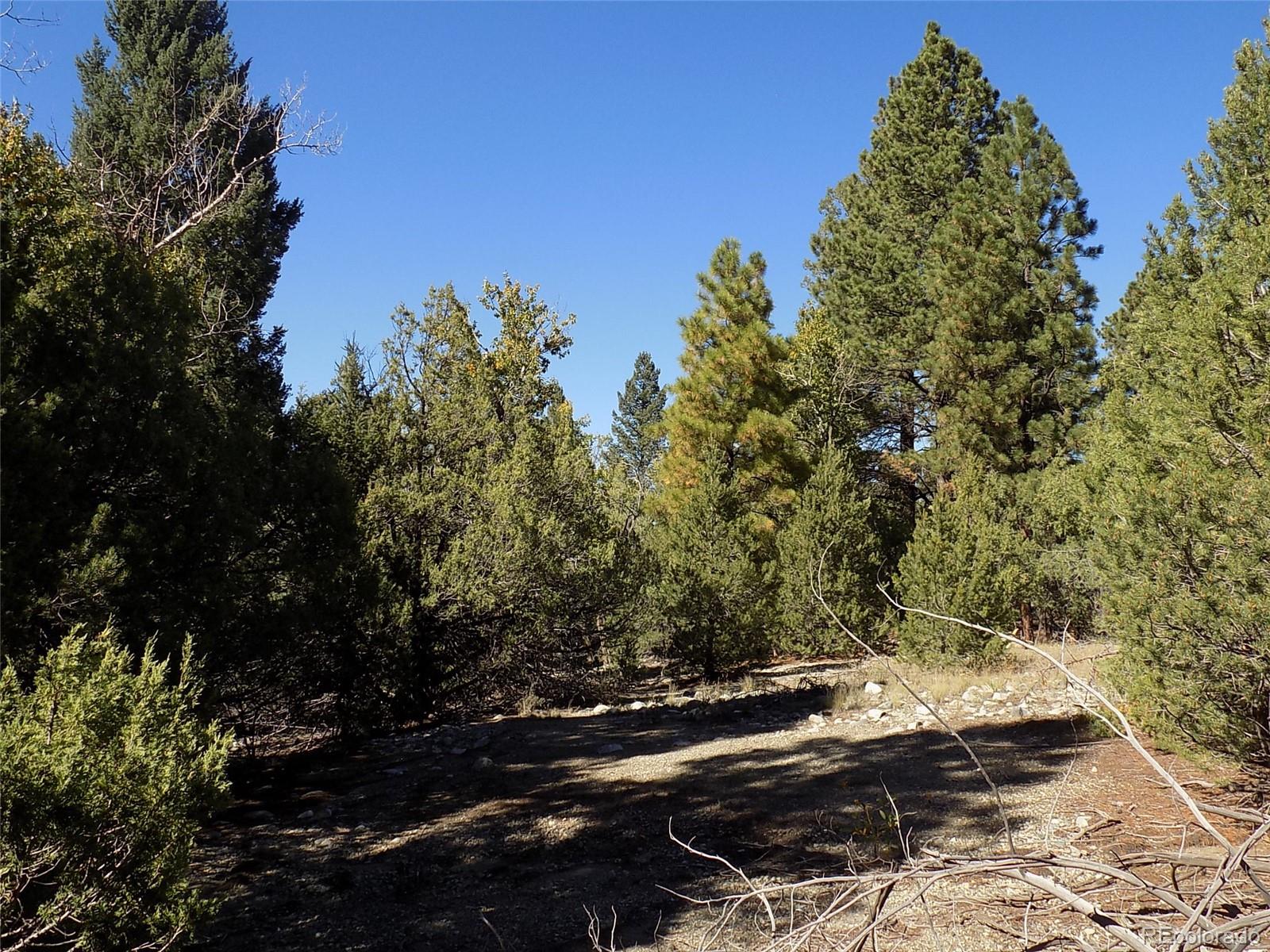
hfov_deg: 60.0
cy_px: 476
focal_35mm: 30
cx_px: 635
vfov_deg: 46.8
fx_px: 1101
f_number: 3.3
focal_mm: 5.3
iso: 80
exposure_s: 1/640
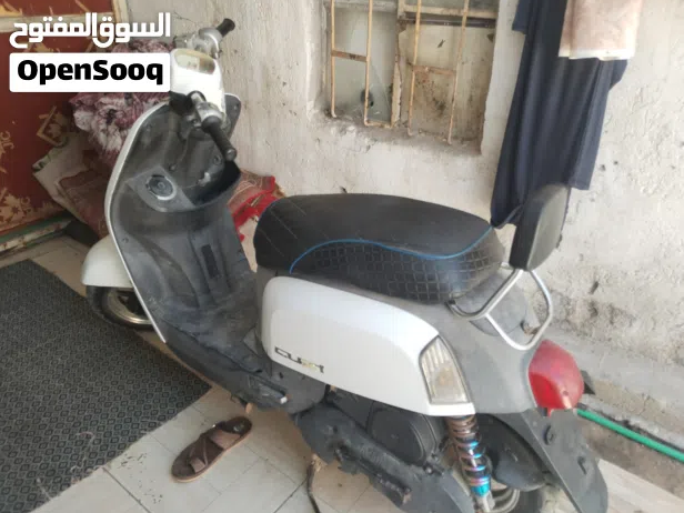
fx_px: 534
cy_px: 252
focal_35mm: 27
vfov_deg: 51.4
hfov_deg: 65.3
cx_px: 338
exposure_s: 1/100
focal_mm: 4.75
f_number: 1.8
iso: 188
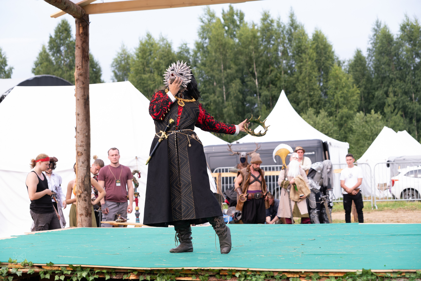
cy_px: 140
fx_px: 854
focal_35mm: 73
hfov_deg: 27.7
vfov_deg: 18.7
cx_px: 210
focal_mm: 48.5
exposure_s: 1/1000
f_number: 3.6
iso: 320
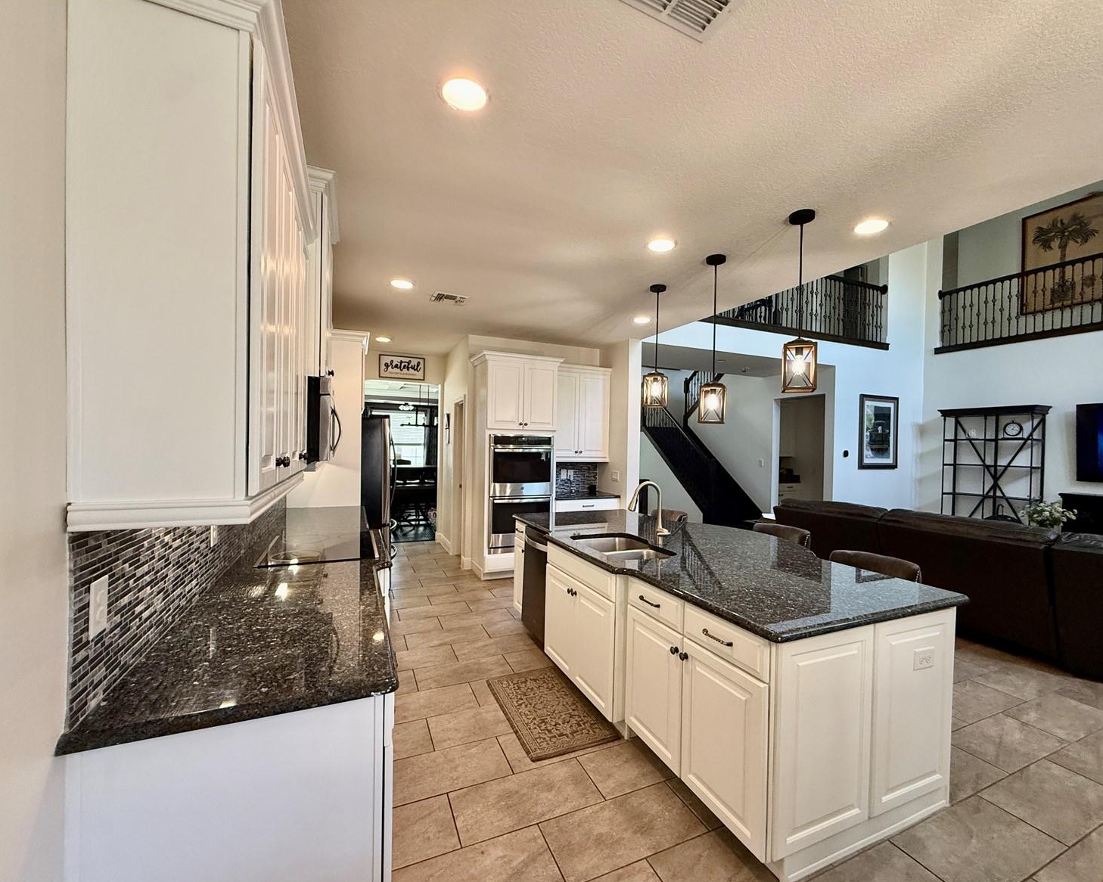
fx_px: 490
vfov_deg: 84.0
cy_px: 450
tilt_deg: -0.4
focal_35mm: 15
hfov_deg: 96.8
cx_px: 574
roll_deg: -1.0
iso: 400
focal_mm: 2.22
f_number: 2.2
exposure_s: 1/120
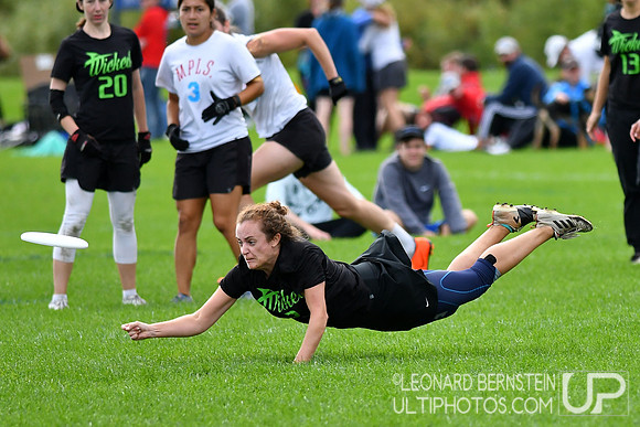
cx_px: 320
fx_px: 8001
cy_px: 214
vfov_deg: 3.1
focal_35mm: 450
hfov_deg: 4.6
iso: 800
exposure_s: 1/4000
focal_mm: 300
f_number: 4
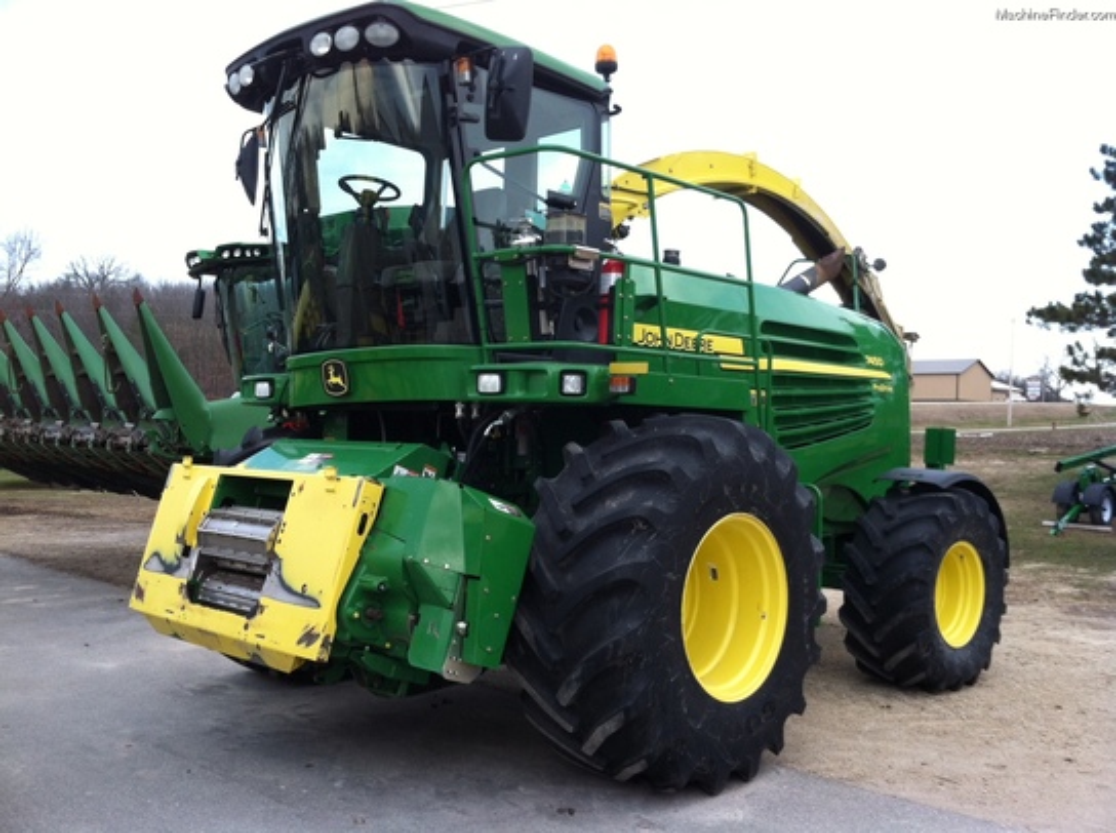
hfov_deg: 52.7
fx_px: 1126
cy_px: 416
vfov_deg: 40.6
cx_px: 558
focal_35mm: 35
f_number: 2.8
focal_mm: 3.85
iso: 80
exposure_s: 1/191
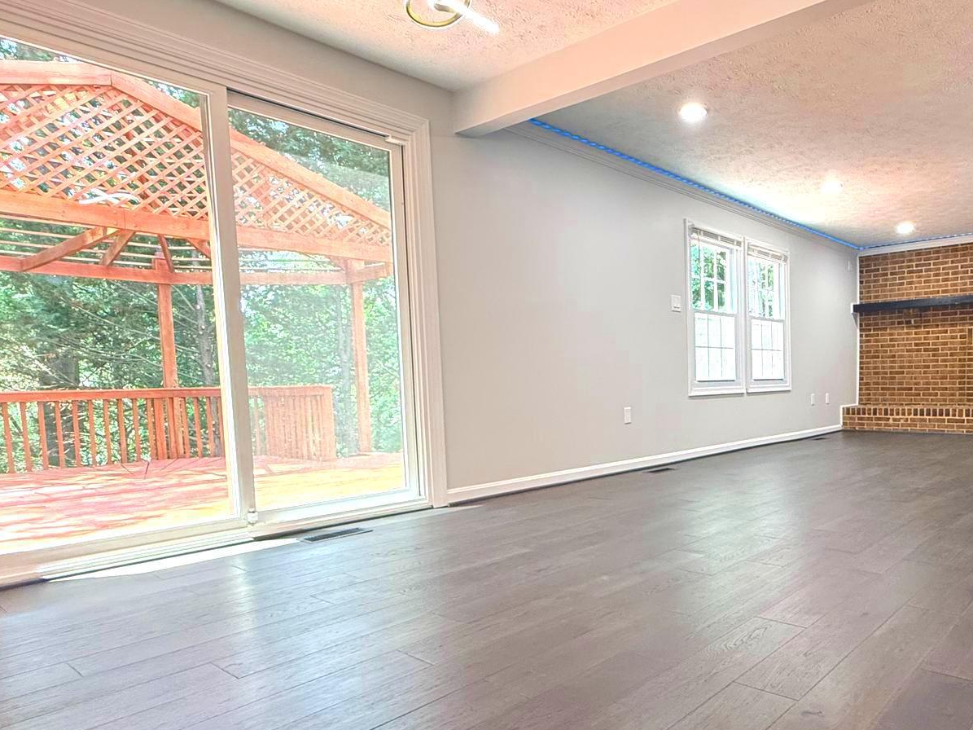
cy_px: 429
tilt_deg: -3.4
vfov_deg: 56.5
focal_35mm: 24
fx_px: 675
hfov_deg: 68.3
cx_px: 695
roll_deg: +1.2
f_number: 2.2
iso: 250
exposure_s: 1/120
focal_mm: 2.22
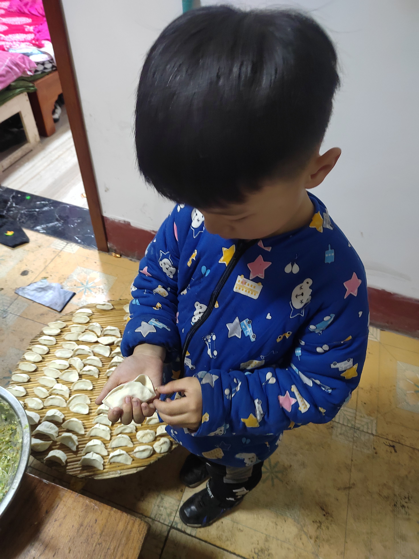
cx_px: 210
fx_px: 371
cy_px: 280
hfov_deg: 58.9
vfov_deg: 73.9
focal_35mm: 23
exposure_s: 1/20
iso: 5040
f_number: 1.9
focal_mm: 5.52
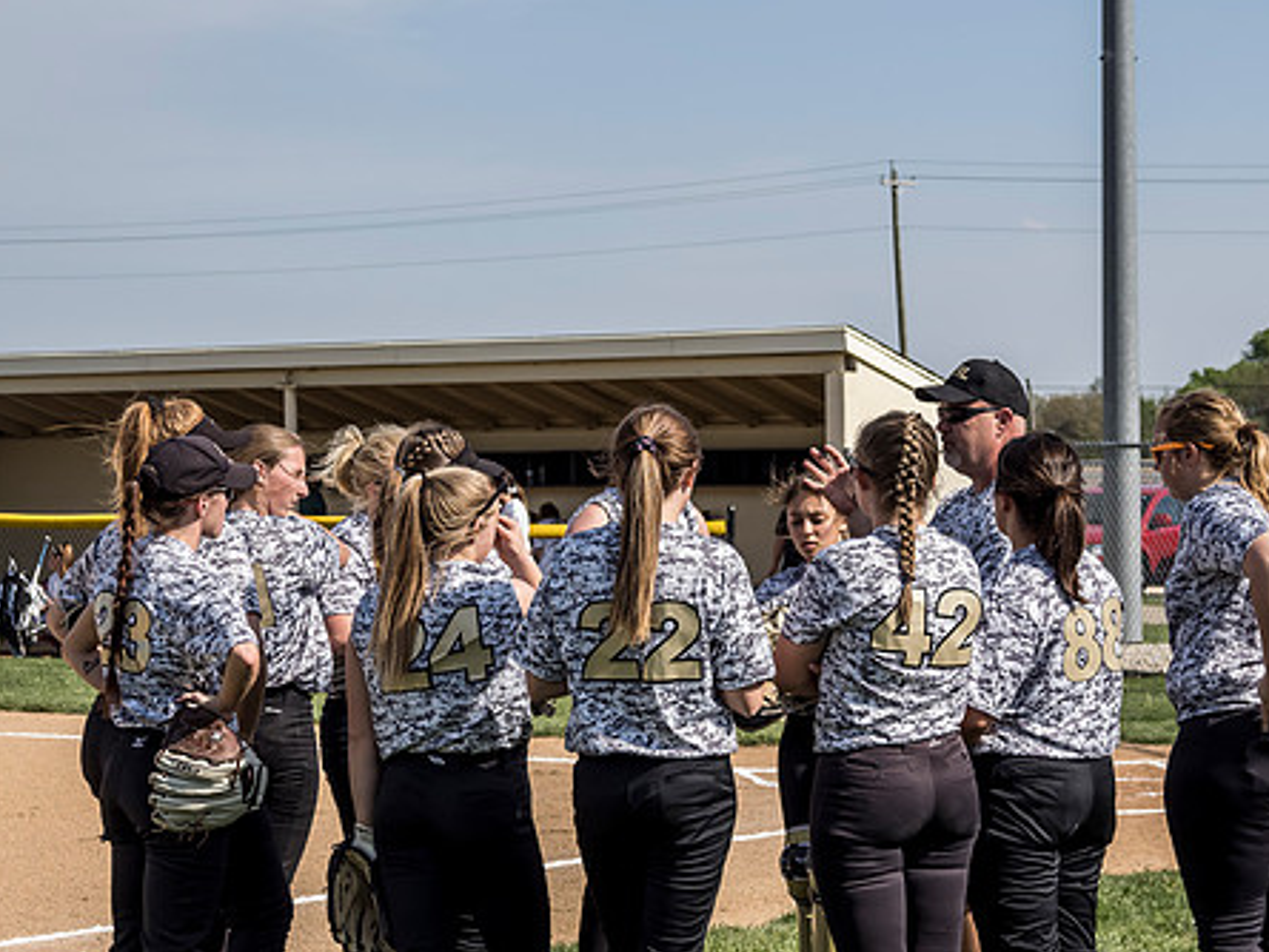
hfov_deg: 19.8
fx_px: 3630
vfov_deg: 14.9
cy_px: 549
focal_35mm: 99
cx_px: 653
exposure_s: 1/2000
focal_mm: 38
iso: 400
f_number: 4.5
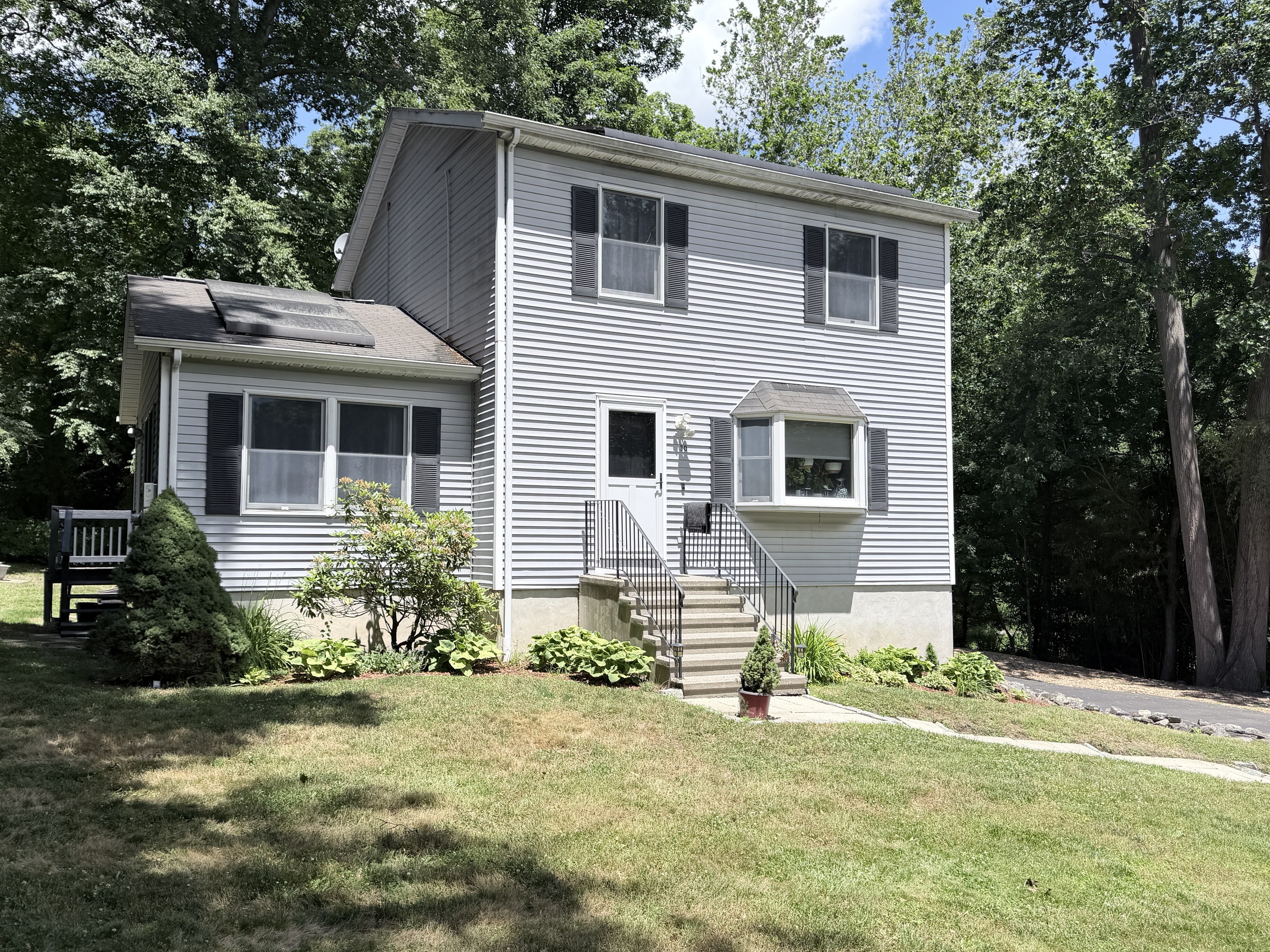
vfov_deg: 51.4
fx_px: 991
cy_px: 479
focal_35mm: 27
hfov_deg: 65.3
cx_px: 592
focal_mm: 6.76
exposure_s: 1/3584
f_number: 1.78
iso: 80
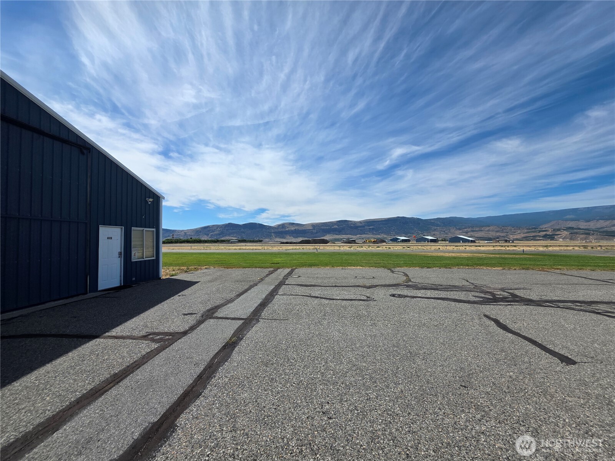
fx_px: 231
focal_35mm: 13
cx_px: 308
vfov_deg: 89.9
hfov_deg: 106.2
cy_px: 230
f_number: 1.9
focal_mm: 2.2
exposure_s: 1/3531
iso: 40
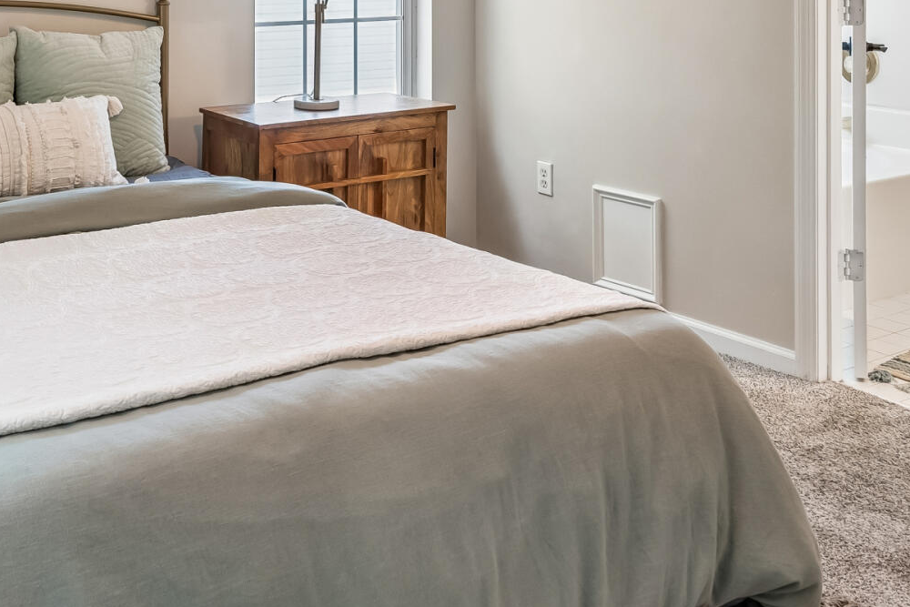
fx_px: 1213
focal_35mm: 48
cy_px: -66
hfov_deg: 40.0
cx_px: 232
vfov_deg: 25.9
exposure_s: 1/13
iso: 400
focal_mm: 16
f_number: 8
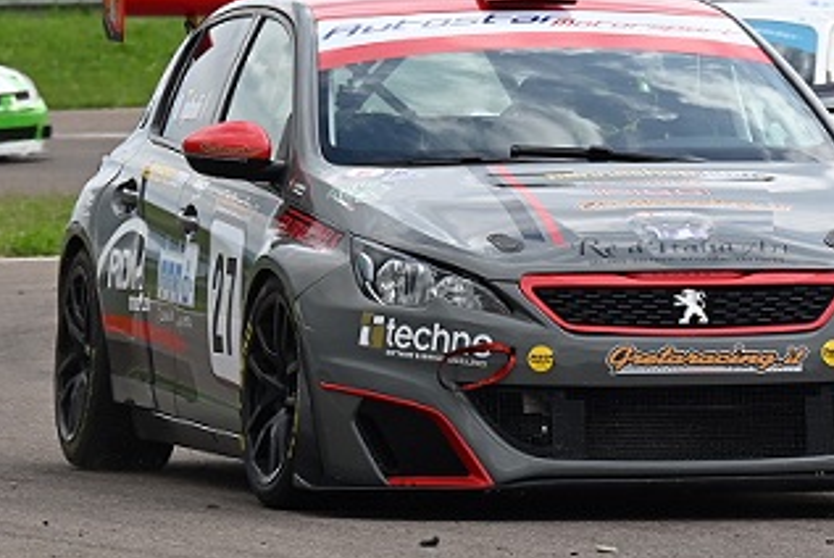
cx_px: 626
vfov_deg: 2.8
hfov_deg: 4.2
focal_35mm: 485
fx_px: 11246
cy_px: 304
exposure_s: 1/1000
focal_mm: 200
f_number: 9
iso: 1000
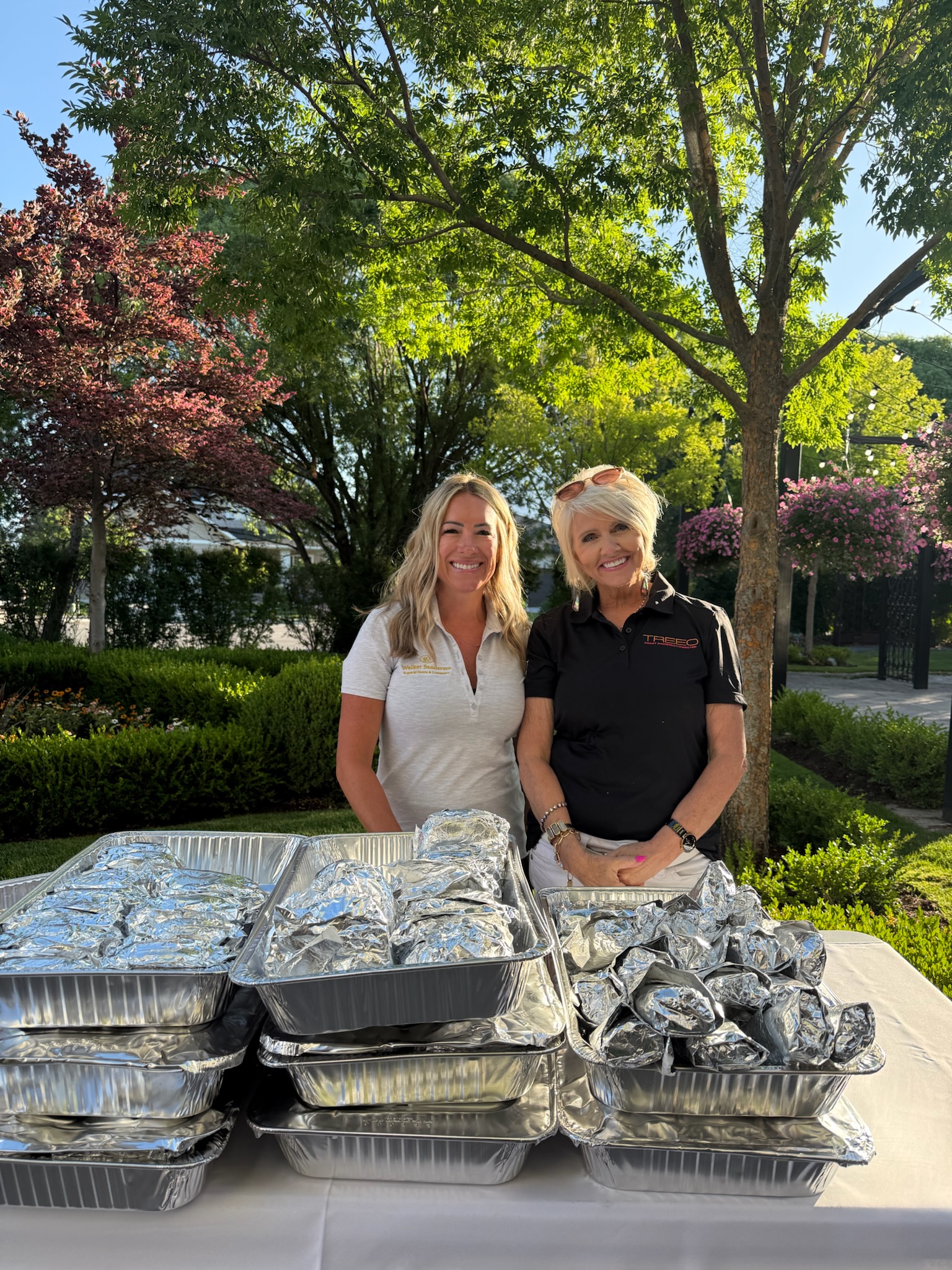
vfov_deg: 71.6
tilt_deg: -2.8
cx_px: 476
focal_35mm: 24
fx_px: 880
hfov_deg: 56.8
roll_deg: -1.8
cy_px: 635
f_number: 1.78
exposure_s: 1/1046
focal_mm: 6.76
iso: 100
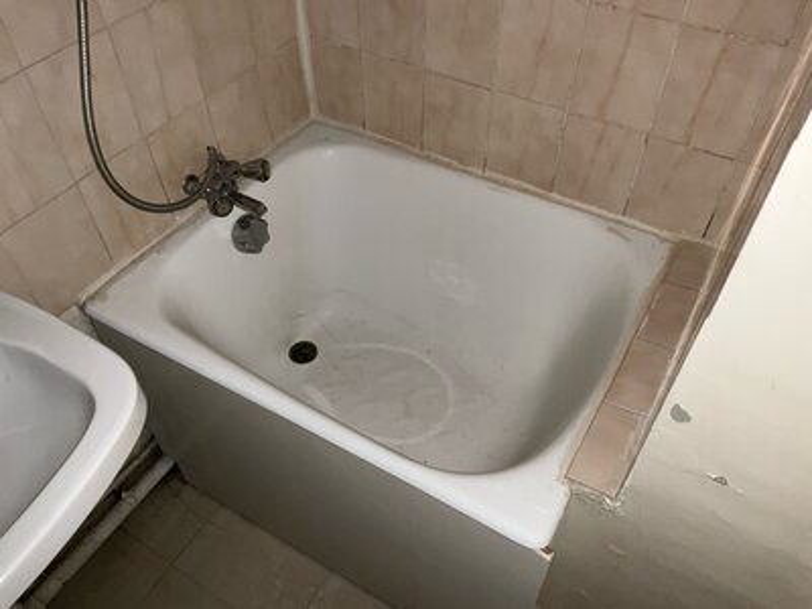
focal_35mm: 29
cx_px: 406
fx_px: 680
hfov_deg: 61.7
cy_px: 304
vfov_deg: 48.2
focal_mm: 3
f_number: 1.8
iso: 32
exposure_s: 1/30
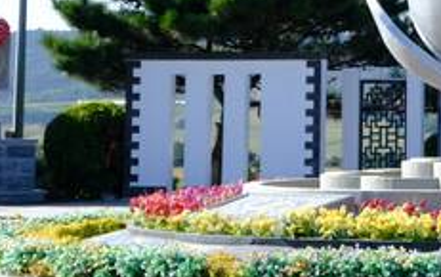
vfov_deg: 5.6
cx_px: 664
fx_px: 2768
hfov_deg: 8.9
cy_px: -220
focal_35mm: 230
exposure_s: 1/350
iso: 200
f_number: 5.6
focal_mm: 34.3
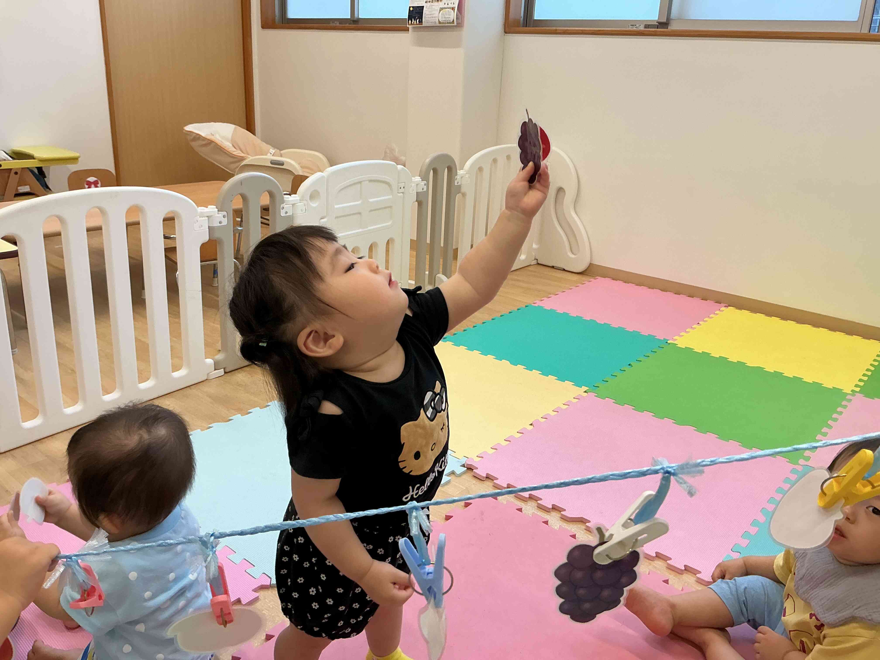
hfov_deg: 61.7
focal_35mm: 29
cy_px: 330
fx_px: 737
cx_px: 440
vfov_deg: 48.2
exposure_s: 1/120
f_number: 1.8
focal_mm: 3
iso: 40
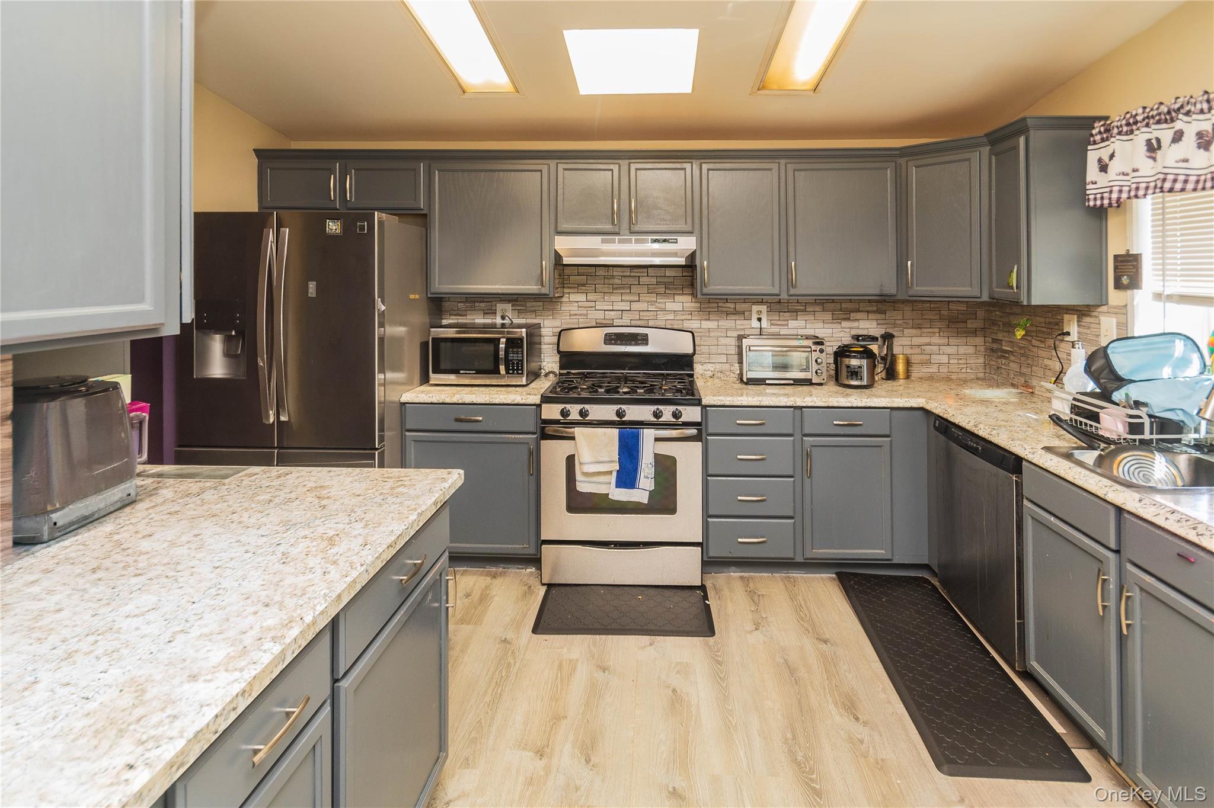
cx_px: 607
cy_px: 404
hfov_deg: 100.4
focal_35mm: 15
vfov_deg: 77.3
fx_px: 506
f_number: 5
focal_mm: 10
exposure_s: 1/60
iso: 450
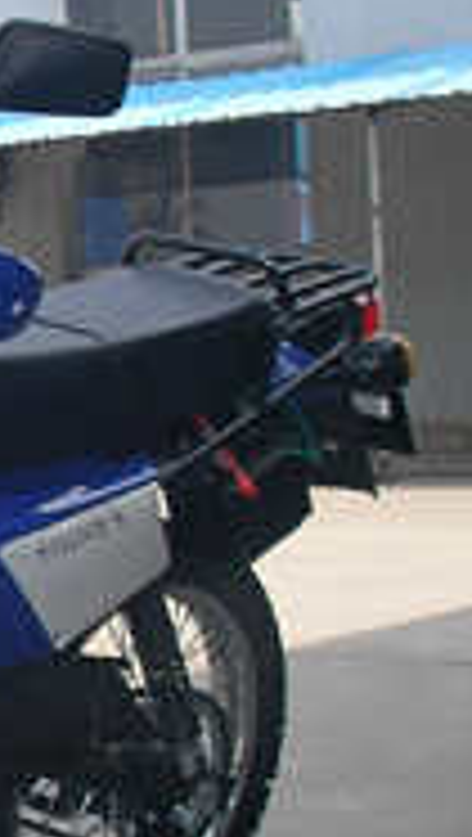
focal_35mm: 111
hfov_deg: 10.5
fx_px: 2463
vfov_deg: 19.2
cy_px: 538
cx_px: -265
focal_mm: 6
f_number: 2.9
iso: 71
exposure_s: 1/495
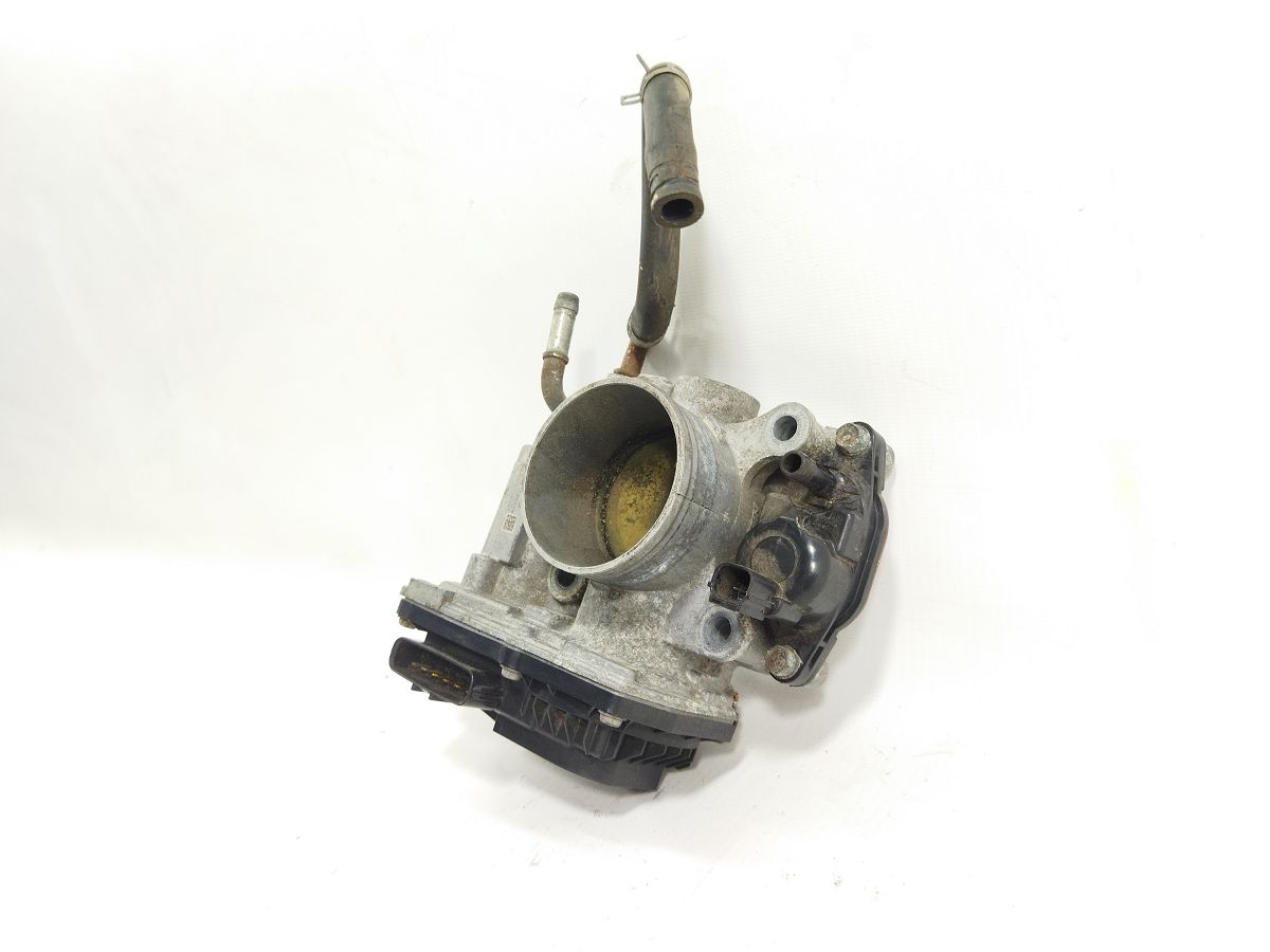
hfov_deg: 65.3
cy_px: 476
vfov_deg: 51.4
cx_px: 635
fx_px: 991
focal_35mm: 27
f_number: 1.79
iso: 194
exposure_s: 1/100
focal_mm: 4.71
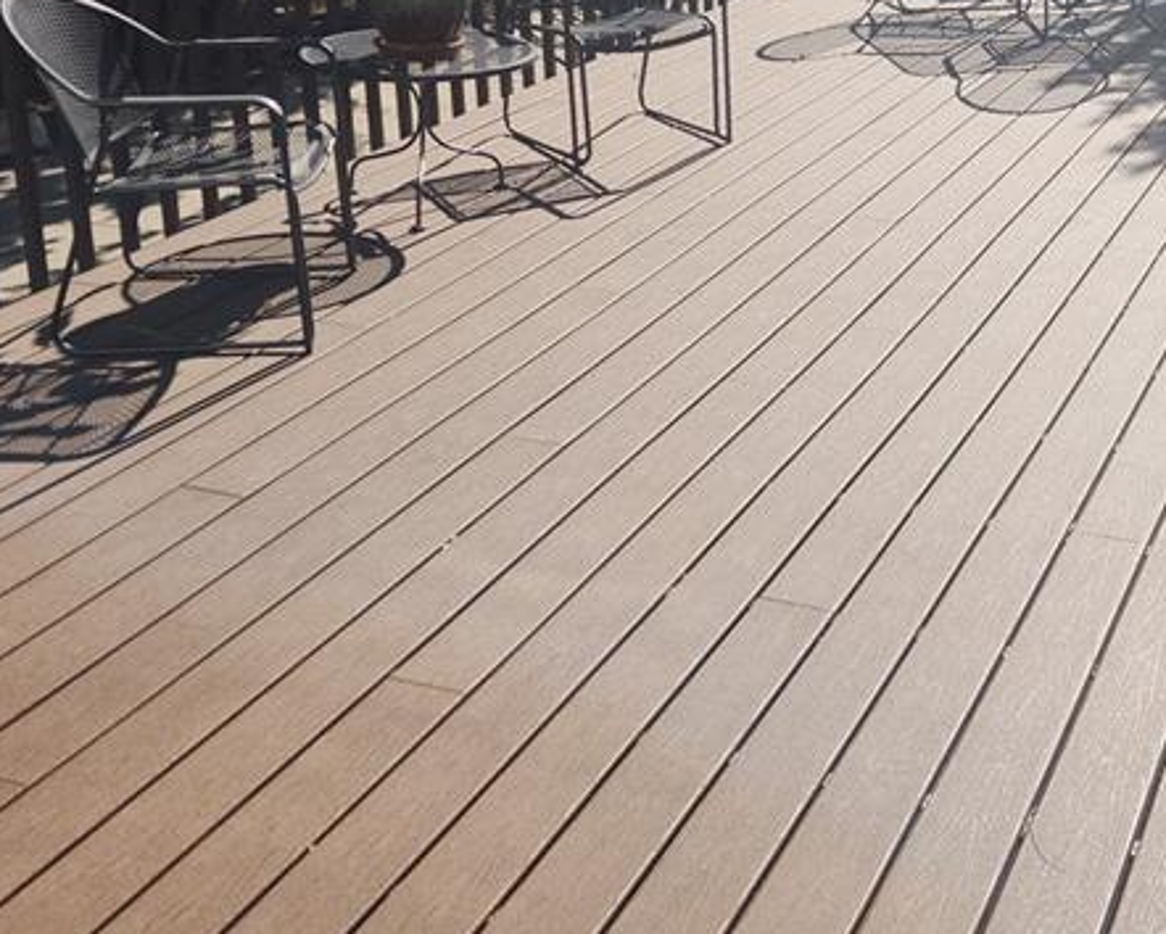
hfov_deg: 35.2
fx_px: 1795
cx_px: 876
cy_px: 178
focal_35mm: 52
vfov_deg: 28.5
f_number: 1.8
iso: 20
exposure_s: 1/2296
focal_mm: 5.4
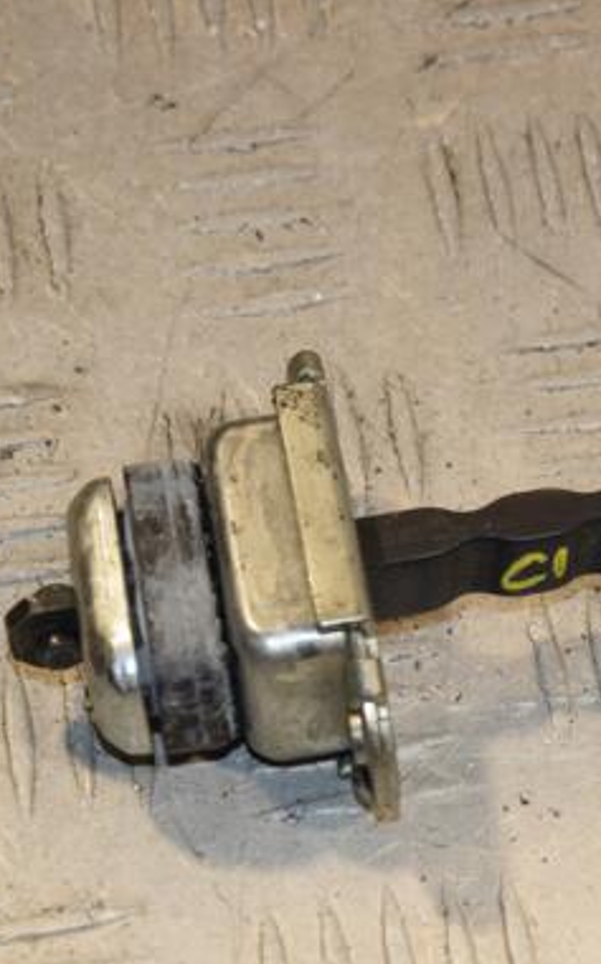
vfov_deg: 12.4
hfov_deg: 7.7
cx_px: 571
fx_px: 4436
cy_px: 500
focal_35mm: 169
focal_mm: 70
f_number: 9
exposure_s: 1/200
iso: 800
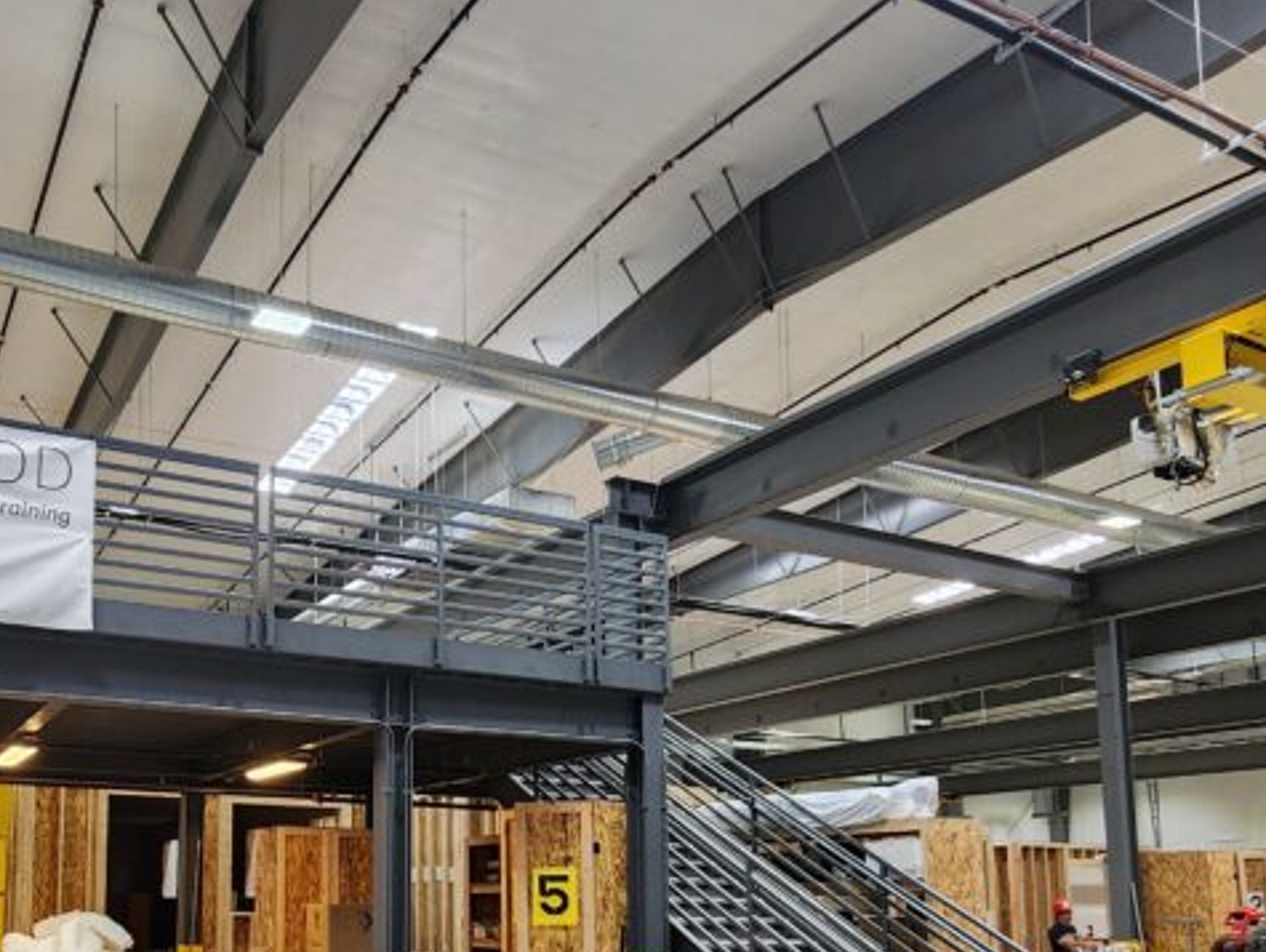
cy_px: 797
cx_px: 349
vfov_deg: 46.4
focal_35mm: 28
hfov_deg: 60.6
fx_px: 1025
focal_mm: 2.2
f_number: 2.2
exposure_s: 1/60
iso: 125
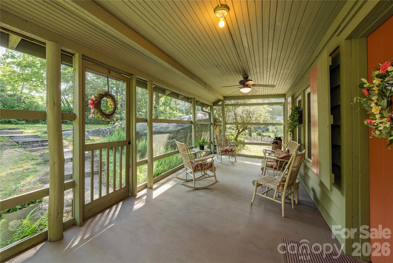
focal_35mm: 14
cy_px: 132
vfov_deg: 81.3
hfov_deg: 104.2
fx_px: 153
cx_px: 196
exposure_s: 1/50
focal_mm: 14
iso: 250
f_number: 7.1
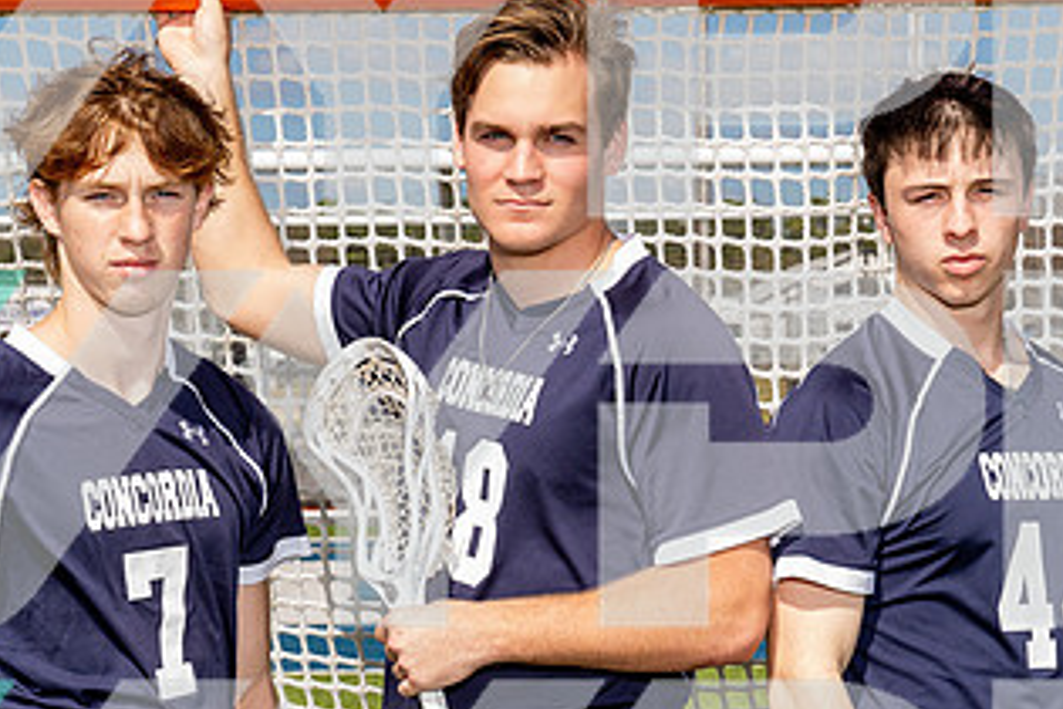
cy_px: 451
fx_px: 2716
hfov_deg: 22.1
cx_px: 533
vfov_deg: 14.8
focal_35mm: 92
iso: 100
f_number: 7.1
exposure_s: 1/250
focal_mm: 50
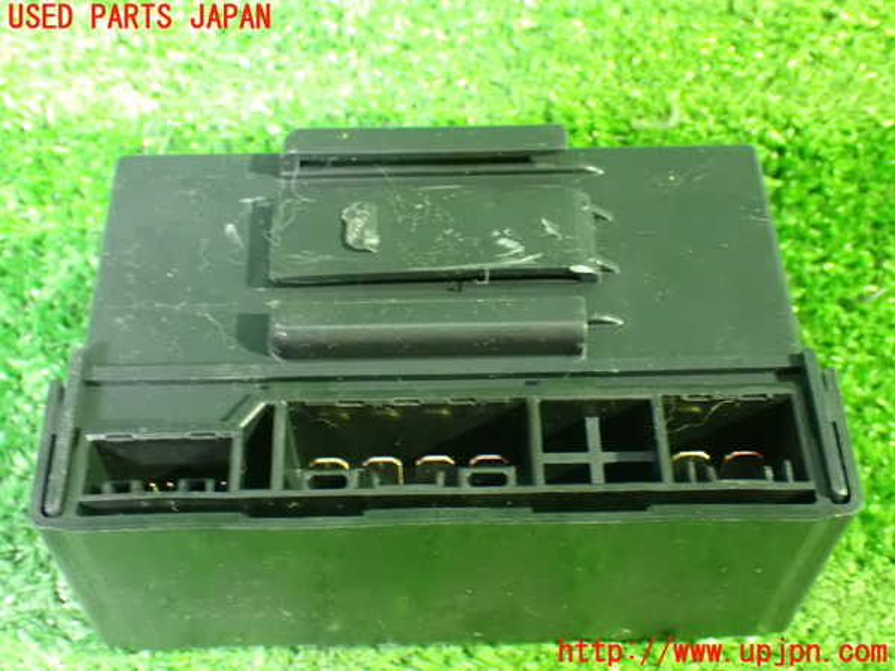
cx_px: 448
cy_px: 336
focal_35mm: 47
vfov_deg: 30.9
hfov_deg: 40.4
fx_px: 1215
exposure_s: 1/10
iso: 1600
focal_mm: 8.4
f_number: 3.1
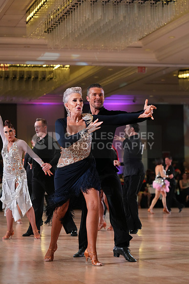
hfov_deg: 13.0
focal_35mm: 105
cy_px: 142
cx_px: 94
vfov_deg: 19.5
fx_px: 826
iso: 4000
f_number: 4
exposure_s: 1/500
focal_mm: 105
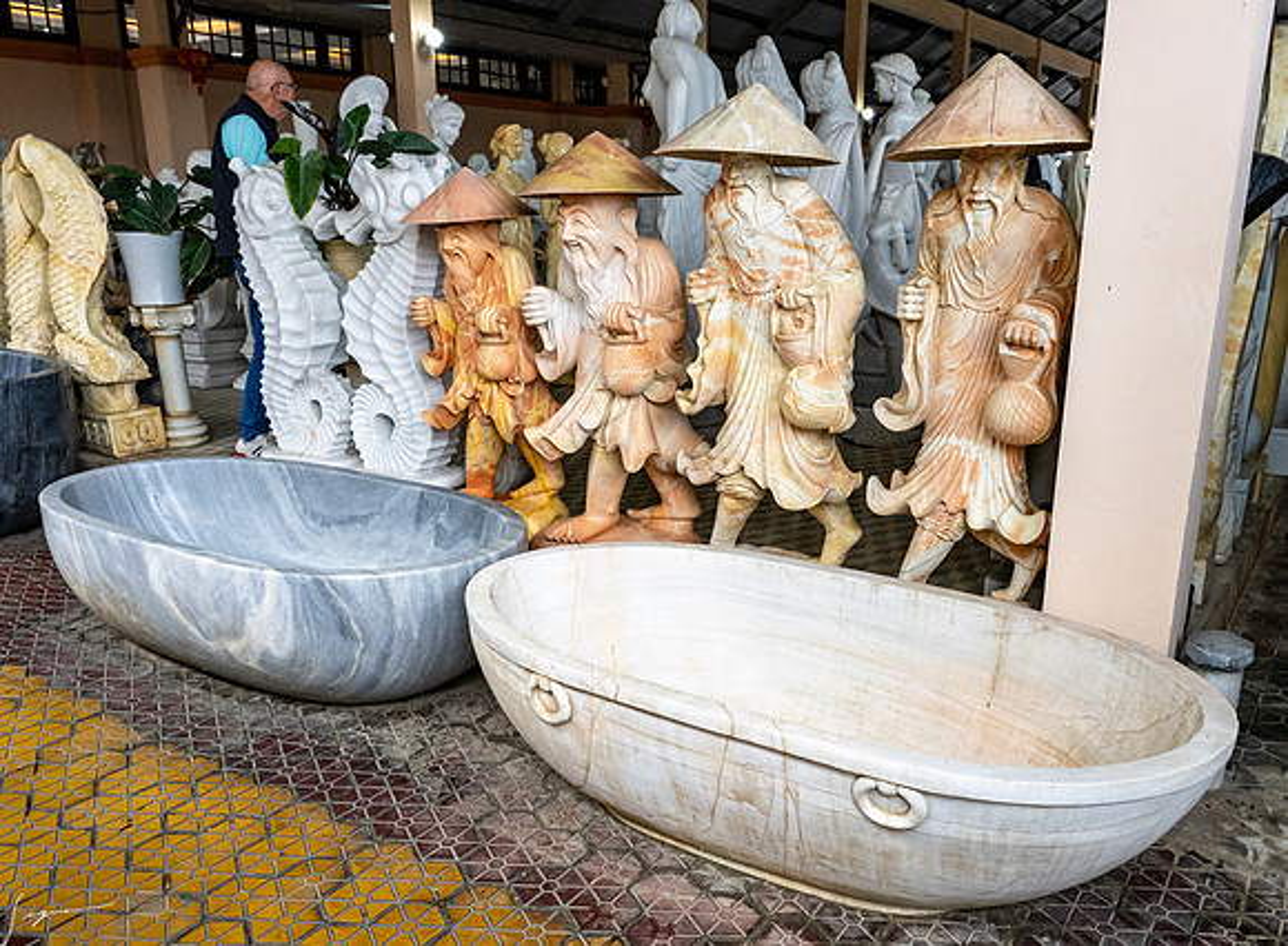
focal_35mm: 30
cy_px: 527
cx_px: 674
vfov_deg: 46.5
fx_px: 1098
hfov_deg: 60.8
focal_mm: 25
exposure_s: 1/320
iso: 1600
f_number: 8
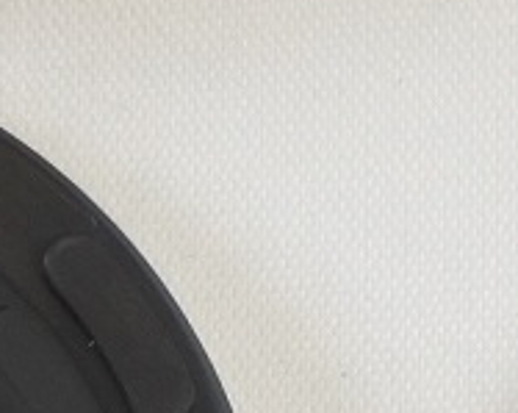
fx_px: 10240
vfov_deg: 2.3
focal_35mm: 669
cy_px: -105
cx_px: 409
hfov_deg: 2.9
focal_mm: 29.4
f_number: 5.6
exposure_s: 1/125
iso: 640
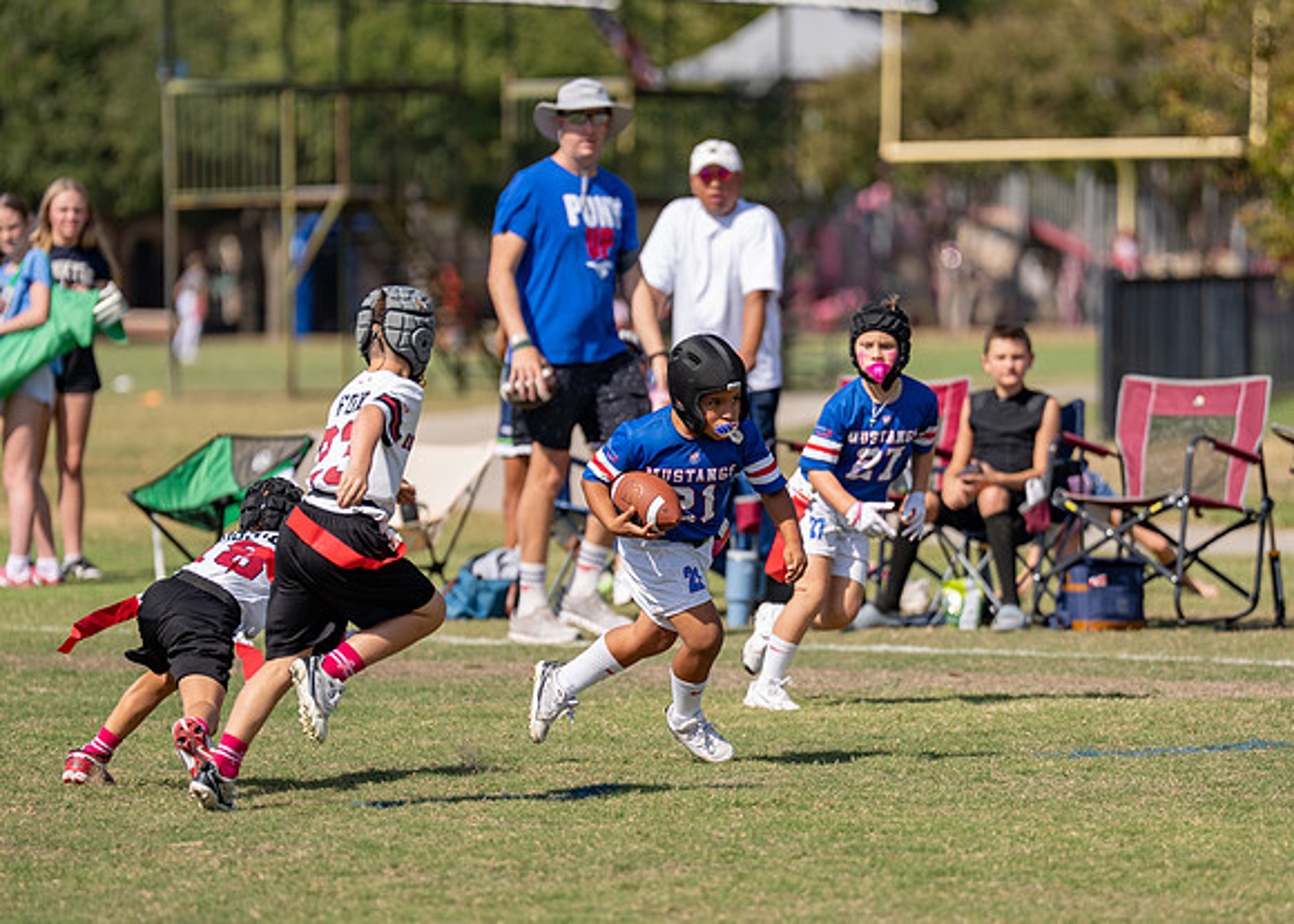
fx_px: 10909
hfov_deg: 6.8
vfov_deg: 4.8
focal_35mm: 297
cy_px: 511
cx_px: 700
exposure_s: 1/2000
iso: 100
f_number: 2.8
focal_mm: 200
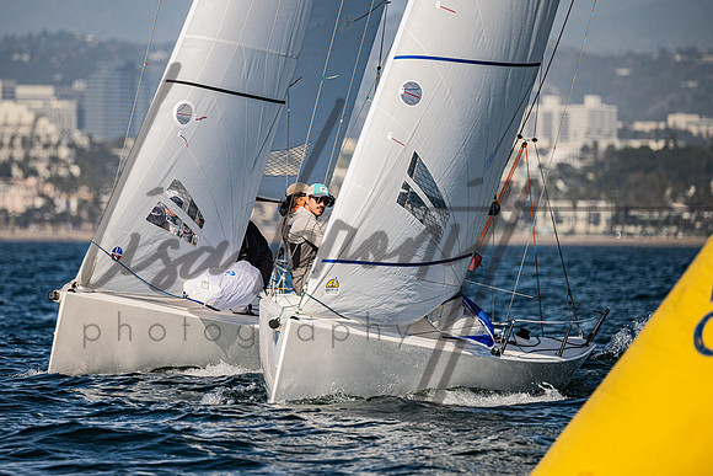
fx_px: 9407
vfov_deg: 2.9
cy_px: 199
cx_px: 298
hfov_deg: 4.3
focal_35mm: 475
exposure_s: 1/3200
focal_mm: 400
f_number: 5.6
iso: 320
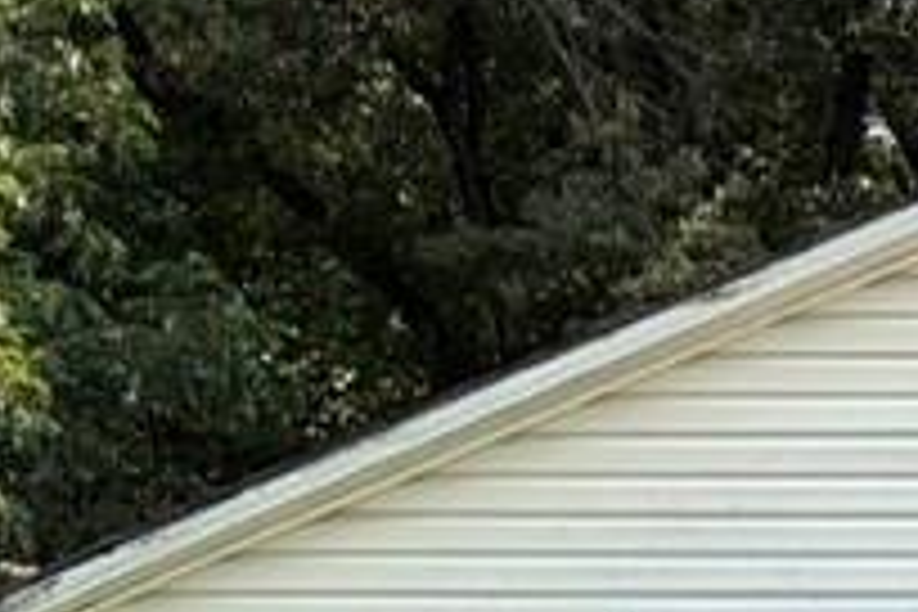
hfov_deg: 11.5
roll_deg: -1.7
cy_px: 1224
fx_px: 4335
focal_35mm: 170
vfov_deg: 7.7
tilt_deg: +4.6
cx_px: 1431
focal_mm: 5.96
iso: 50
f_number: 1.6
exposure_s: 1/1953
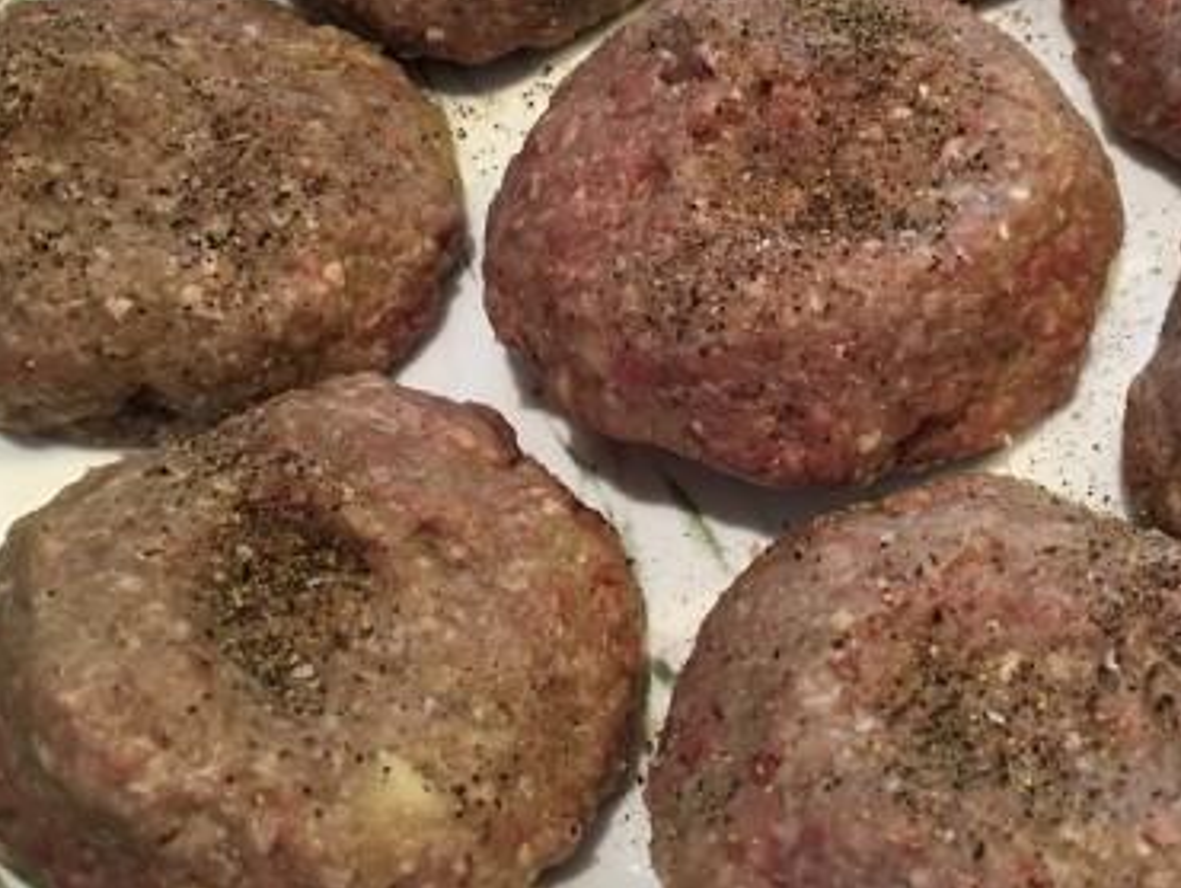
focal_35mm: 47
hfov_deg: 39.8
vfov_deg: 30.6
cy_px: 284
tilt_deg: -55.0
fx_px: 1605
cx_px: 817
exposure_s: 1/30
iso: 125
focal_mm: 4.15
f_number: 2.2
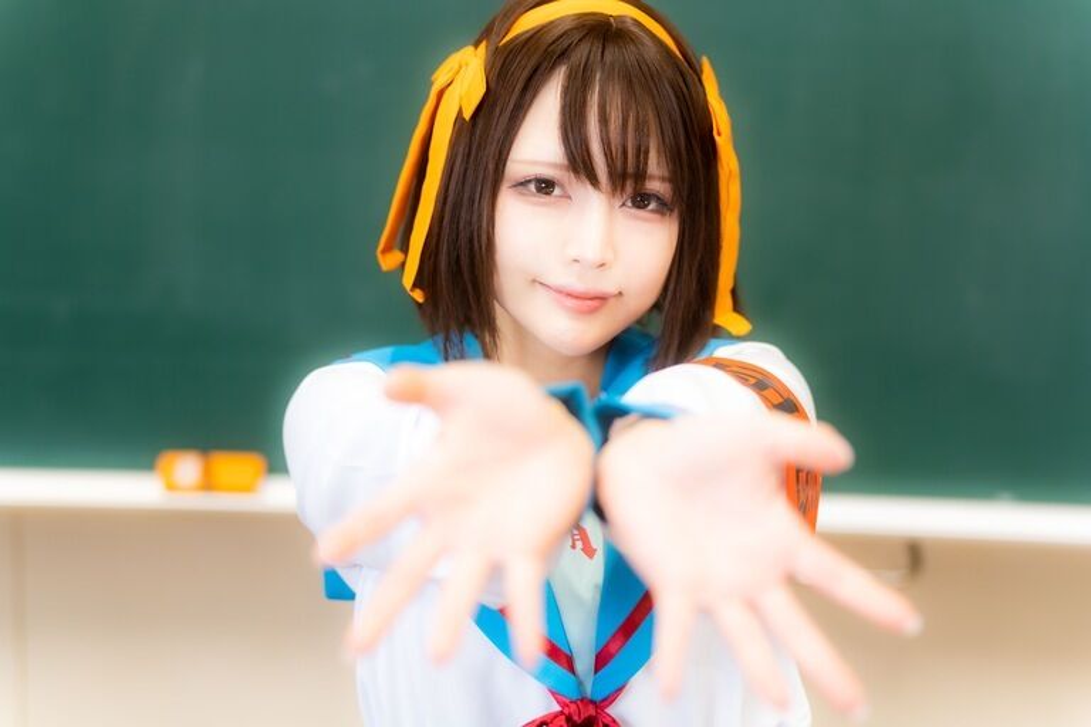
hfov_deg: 31.9
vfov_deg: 21.6
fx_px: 1909
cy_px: 364
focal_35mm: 63
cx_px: 546
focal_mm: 63
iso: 250
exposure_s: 1/125
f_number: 2.5
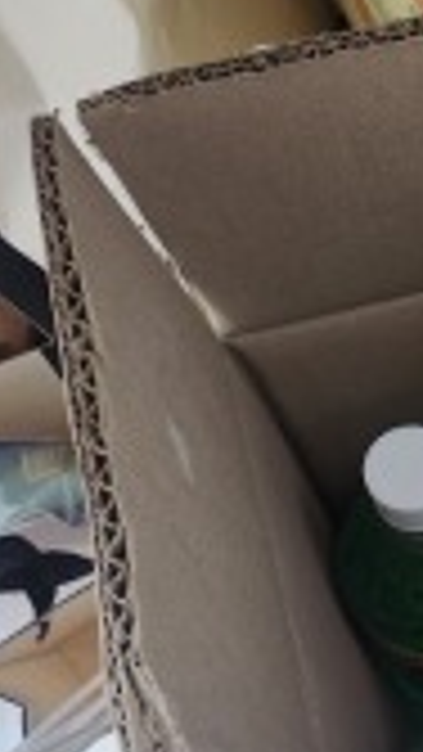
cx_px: 603
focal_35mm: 54
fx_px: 1076
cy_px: 657
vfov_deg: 36.4
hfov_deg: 19.8
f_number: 1.8
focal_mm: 5.4
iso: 640
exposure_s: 1/120
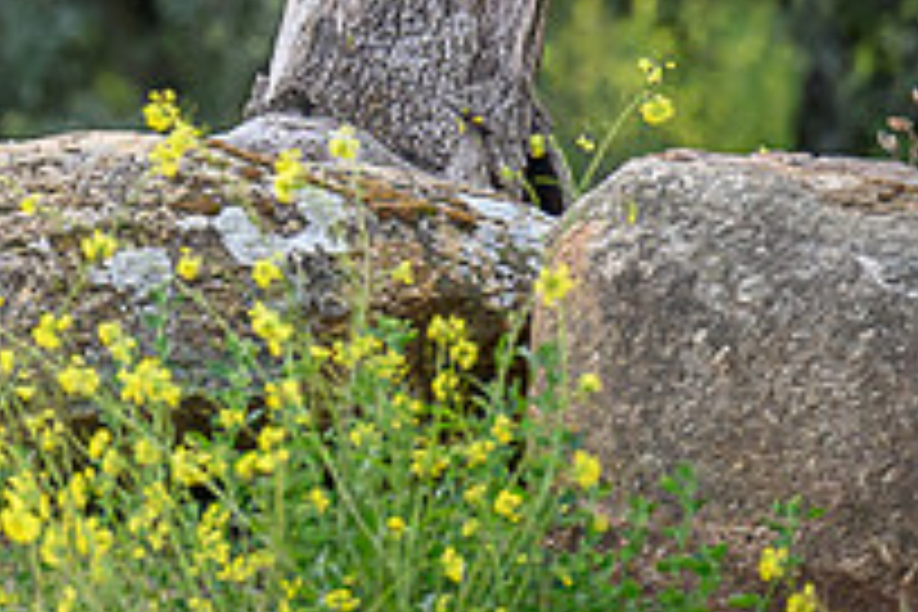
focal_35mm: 737
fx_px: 18792
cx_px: -717
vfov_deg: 1.9
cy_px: -89
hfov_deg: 2.8
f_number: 4
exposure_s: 1/2000
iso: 1800
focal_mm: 200
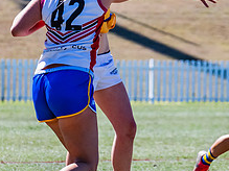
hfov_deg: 2.2
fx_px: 5885
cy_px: 58
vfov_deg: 1.7
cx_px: 86
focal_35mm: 890
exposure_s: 1/1600
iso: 800
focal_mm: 240
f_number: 7.1
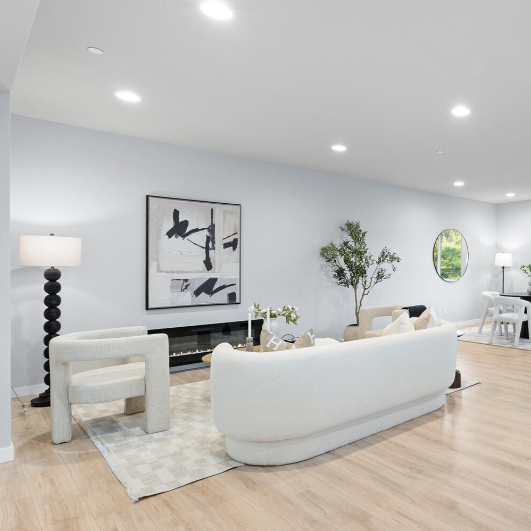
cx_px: 449
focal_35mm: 26
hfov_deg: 55.2
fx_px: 451
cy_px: 272
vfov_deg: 60.9
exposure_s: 1/1.67
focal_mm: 12
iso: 250
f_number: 8
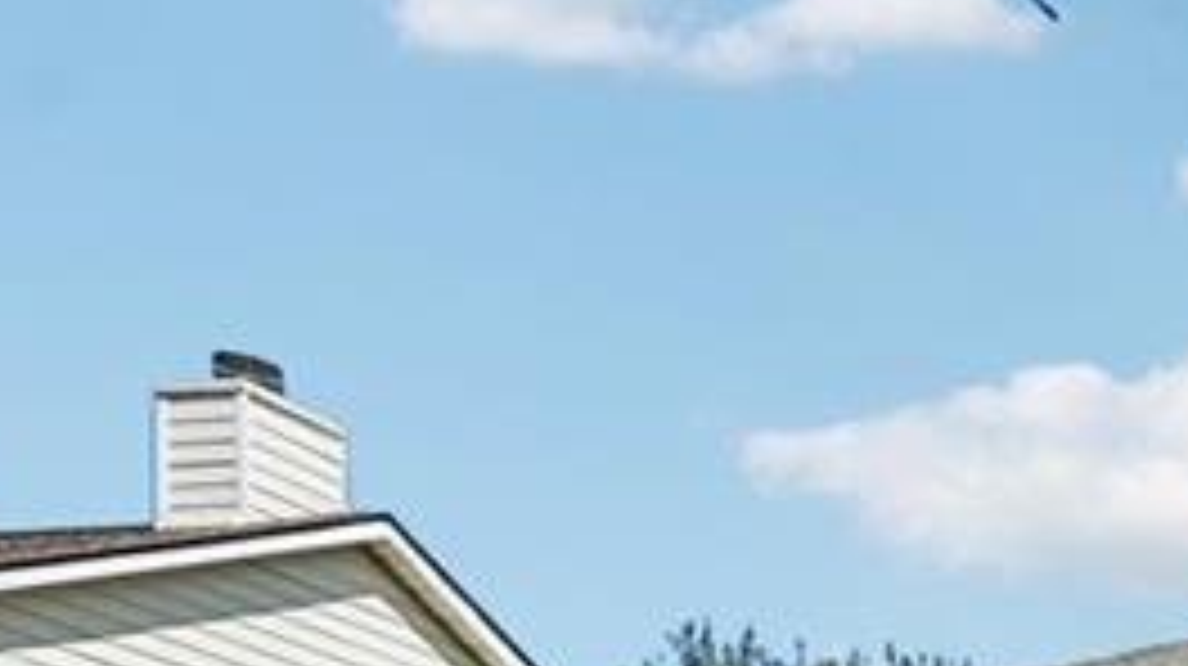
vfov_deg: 14.3
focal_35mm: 65
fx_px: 2046
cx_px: 2192
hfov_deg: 20.8
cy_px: 1456
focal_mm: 16
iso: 800
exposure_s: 1/2000
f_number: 8
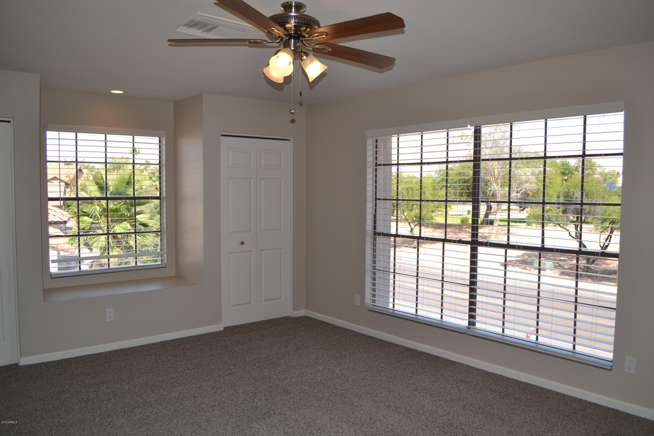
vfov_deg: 47.9
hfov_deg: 67.4
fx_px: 490
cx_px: 327
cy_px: 218
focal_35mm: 27
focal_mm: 18
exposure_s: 1/200
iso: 100
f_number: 4
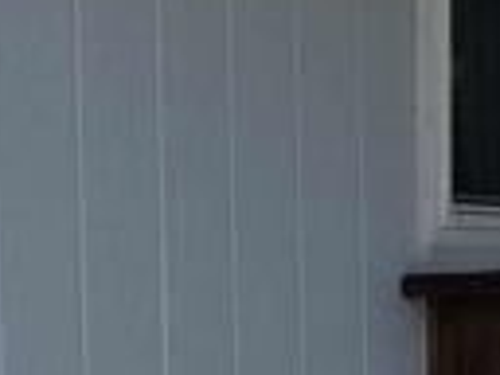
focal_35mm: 192
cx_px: 188
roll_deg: +0.4
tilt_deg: -5.1
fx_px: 2773
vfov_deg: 7.6
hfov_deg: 10.3
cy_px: 574
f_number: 1.78
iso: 80
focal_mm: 6.86
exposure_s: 1/5000
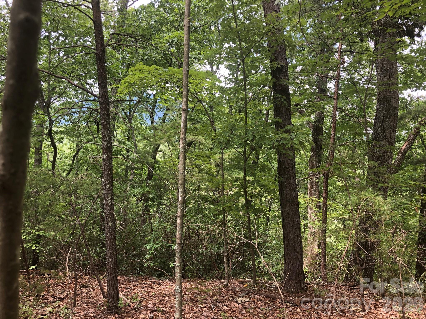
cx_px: 213
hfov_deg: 63.4
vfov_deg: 49.7
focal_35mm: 28
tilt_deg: -2.6
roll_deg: -2.1
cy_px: 160
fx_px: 345
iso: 25
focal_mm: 3.99
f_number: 1.8
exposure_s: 1/120
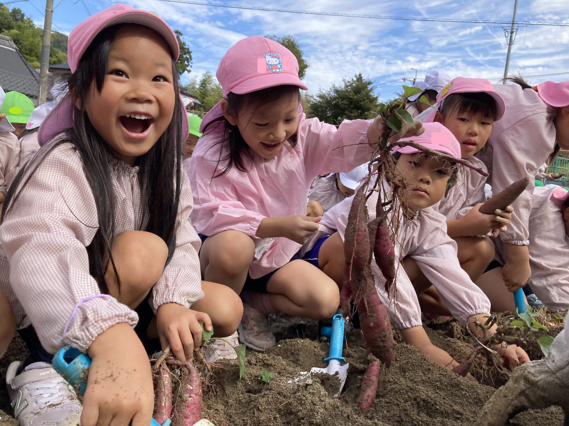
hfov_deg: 63.4
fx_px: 460
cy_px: 213
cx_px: 284
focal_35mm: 28
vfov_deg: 49.7
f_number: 1.8
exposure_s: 1/706
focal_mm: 3.99
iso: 20
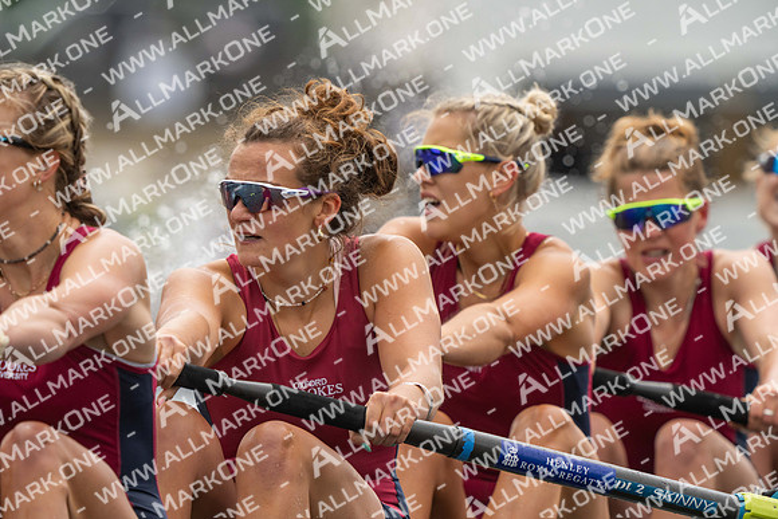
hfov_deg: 2.6
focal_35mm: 800
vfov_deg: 1.7
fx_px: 17292
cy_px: 260
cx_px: 389
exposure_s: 1/1250
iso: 800
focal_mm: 800
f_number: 8
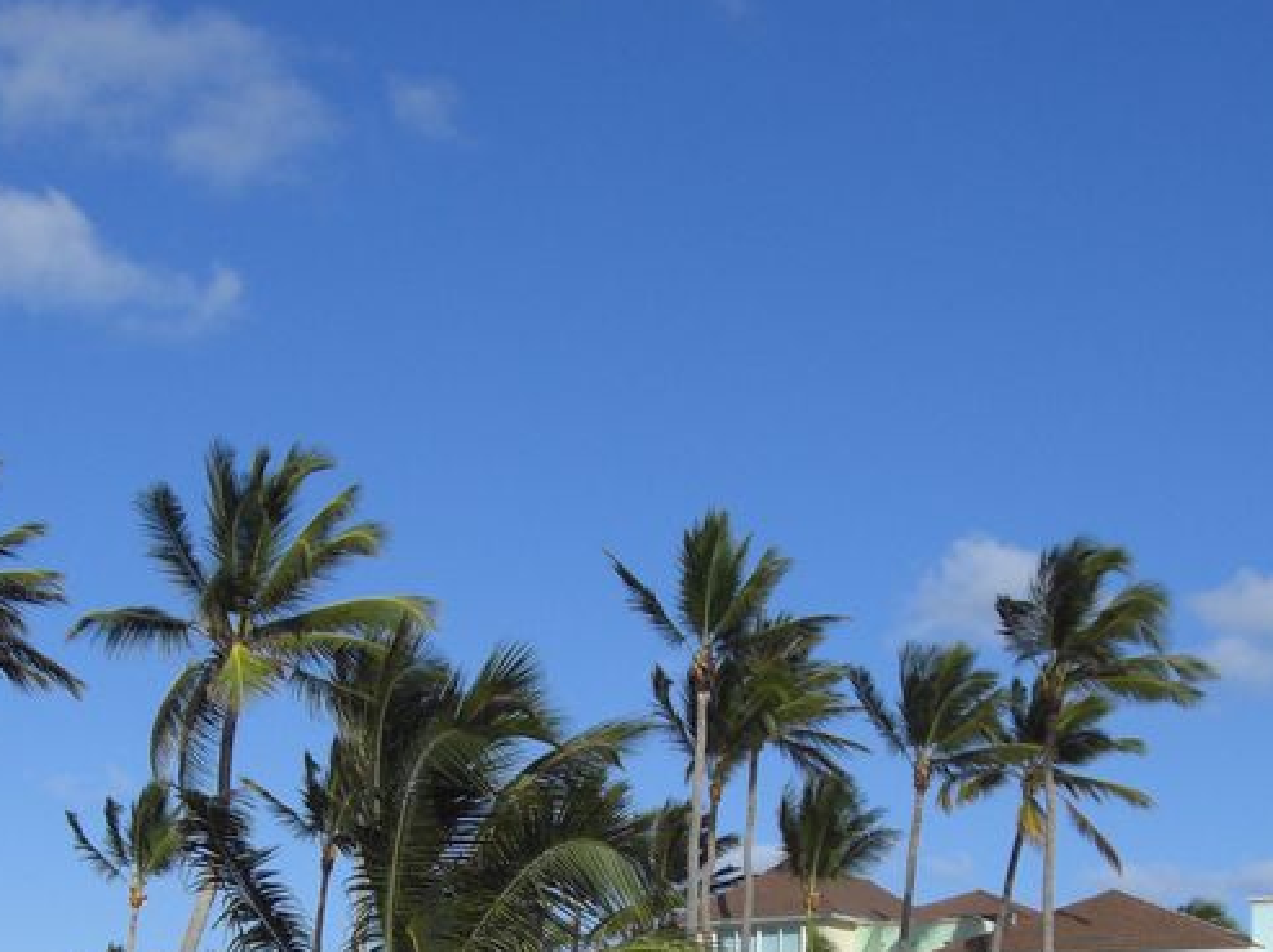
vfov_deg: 18.2
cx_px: 602
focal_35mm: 79
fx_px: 2903
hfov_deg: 24.7
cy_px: 929
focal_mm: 6.2
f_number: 8
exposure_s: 1/200
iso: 64
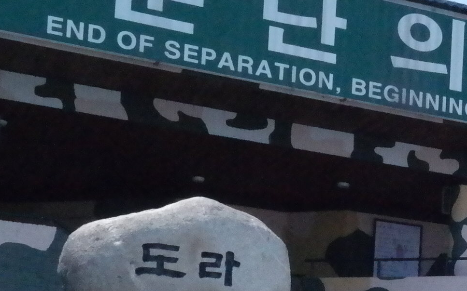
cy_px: 374
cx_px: 561
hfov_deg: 21.2
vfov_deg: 13.8
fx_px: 1158
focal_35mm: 91
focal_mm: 19
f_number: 22
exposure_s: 1/1250
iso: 6400
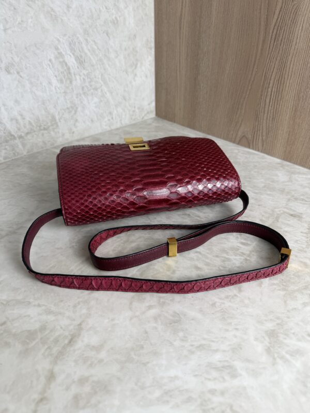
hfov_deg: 56.8
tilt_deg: -34.9
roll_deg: +0.2
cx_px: 155
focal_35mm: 24
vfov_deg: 71.6
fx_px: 287
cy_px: 206
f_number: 1.78
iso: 64
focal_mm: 6.76
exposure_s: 1/120
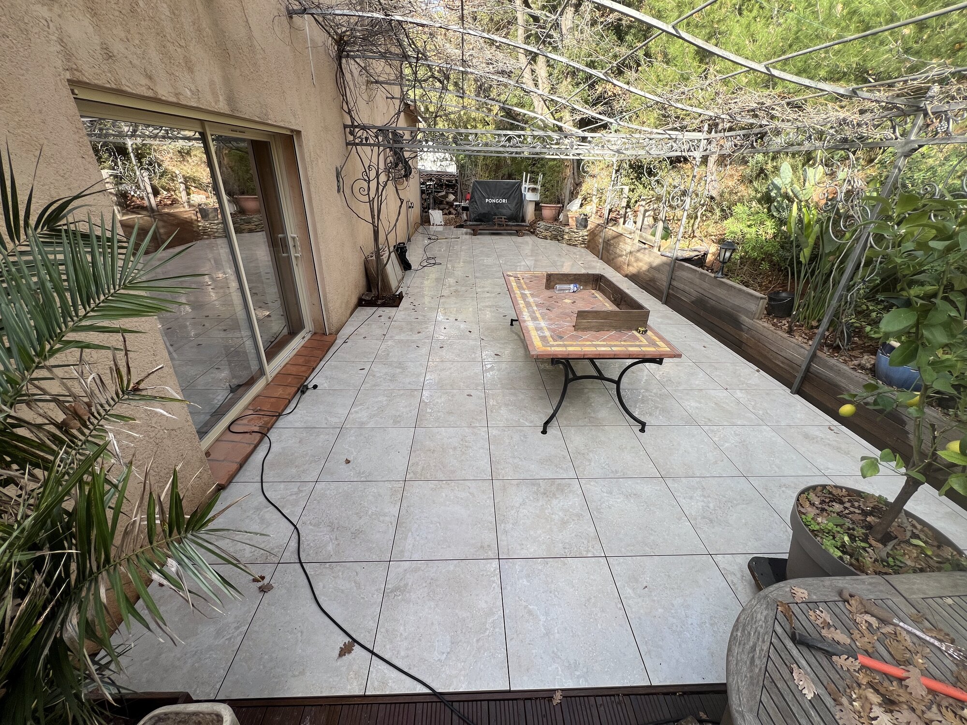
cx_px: 484
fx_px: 363
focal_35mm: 13
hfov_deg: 106.2
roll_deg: -2.1
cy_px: 362
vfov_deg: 89.9
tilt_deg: -26.8
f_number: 1.8
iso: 32
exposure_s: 1/264
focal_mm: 1.57
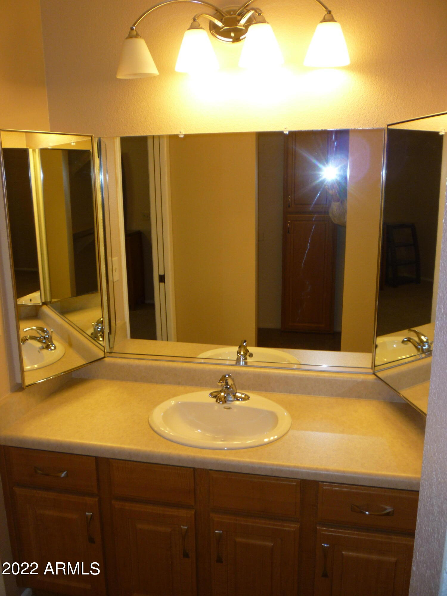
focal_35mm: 29
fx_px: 499
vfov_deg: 61.7
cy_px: 298
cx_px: 224
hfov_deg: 48.2
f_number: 3.3
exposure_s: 1/30
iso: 100
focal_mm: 5.2
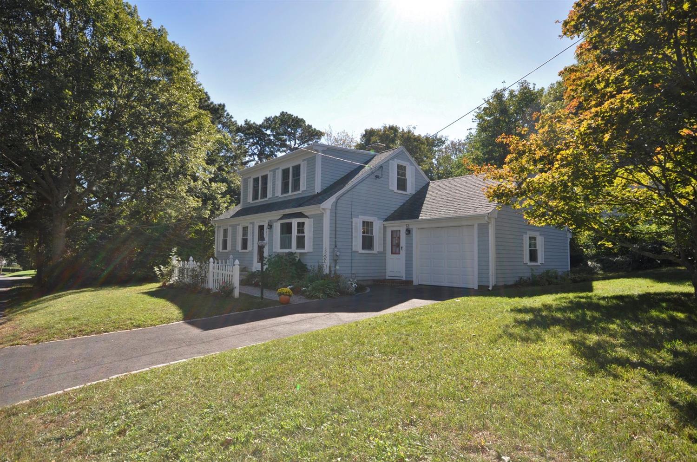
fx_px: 377
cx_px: 348
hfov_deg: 85.5
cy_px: 231
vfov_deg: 63.0
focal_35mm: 20
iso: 200
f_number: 7.1
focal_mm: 13
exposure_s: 1/200
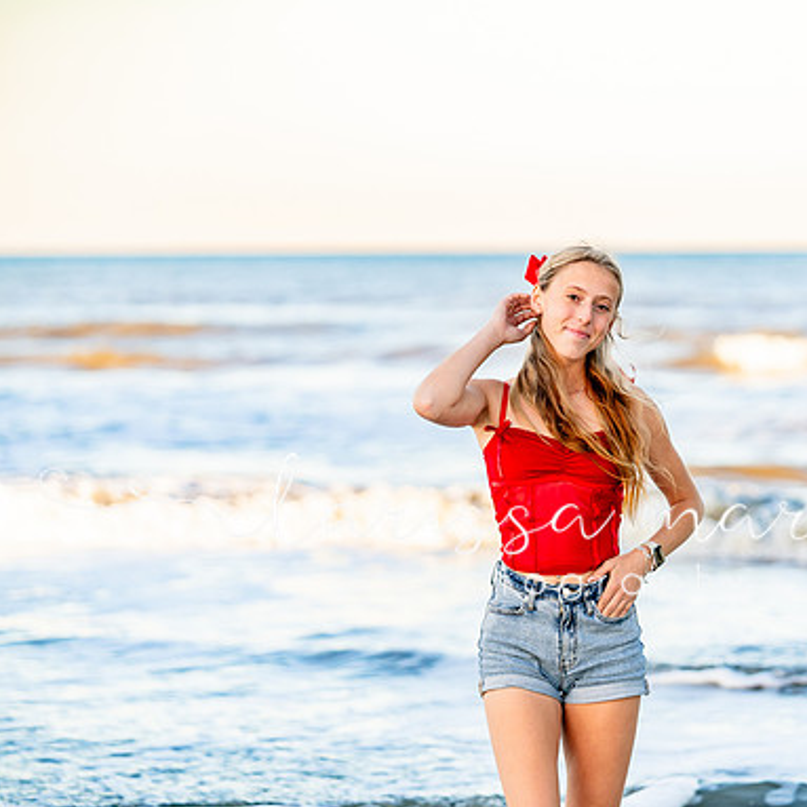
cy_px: 406
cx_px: 560
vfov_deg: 11.1
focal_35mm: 158
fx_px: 4167
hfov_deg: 11.0
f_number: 2.8
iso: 64
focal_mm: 120
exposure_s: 1/250
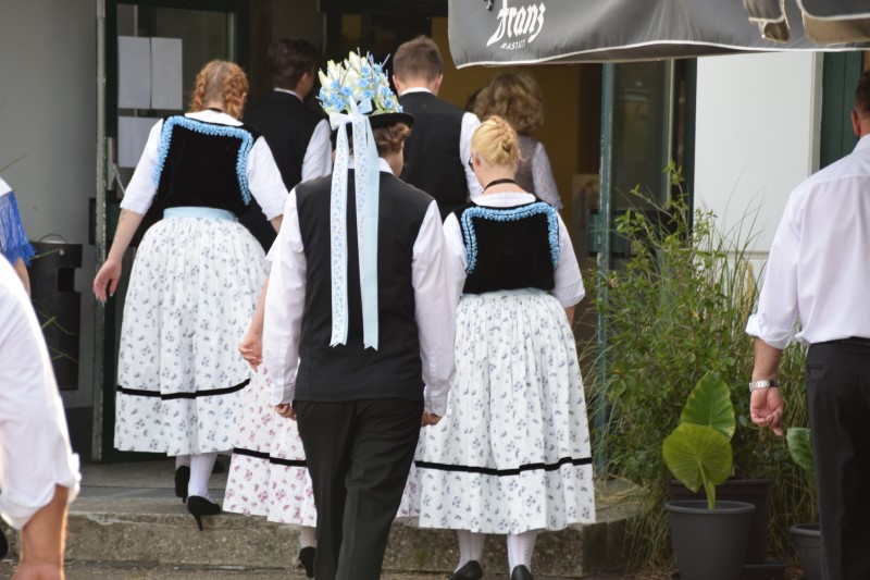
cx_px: 435
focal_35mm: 232
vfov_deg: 5.9
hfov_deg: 8.9
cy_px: 290
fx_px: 5617
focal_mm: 155
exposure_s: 1/250
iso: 640
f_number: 6
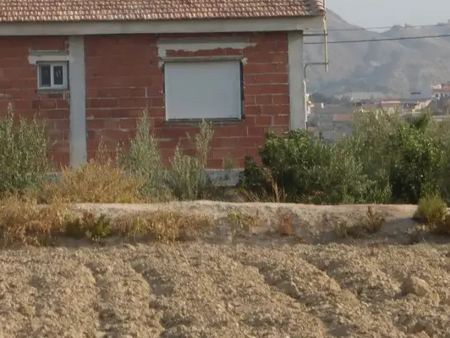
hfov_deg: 7.9
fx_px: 3250
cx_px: 85
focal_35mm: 250
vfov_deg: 5.9
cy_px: 23
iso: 100
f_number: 5.3
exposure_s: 1/400
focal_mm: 17.1
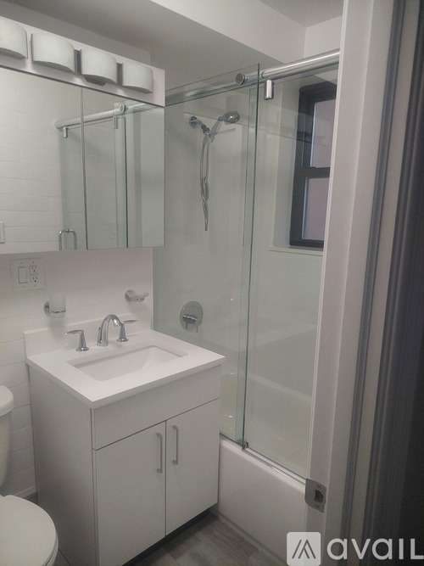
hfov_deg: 56.8
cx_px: 212
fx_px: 392
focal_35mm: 24
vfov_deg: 71.6
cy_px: 283
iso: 200
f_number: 1.8
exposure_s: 1/120
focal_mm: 5.23
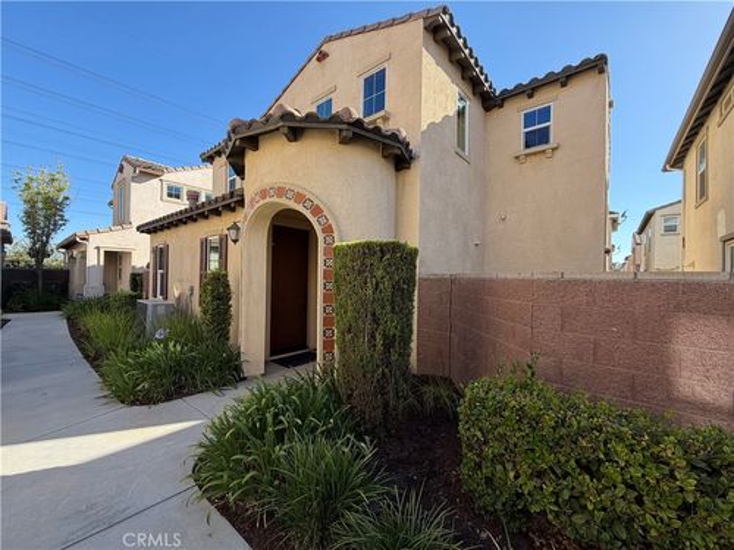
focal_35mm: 14
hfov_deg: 102.1
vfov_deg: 85.7
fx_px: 297
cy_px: 275
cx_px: 367
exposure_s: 1/502
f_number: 2.2
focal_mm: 2.22
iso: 50
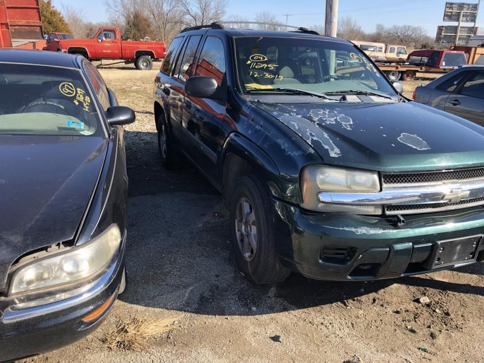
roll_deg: -0.7
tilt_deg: -17.2
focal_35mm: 28
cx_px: 242
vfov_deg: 49.7
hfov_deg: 63.4
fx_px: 391
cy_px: 182
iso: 20
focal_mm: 3.99
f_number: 1.8
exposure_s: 1/440
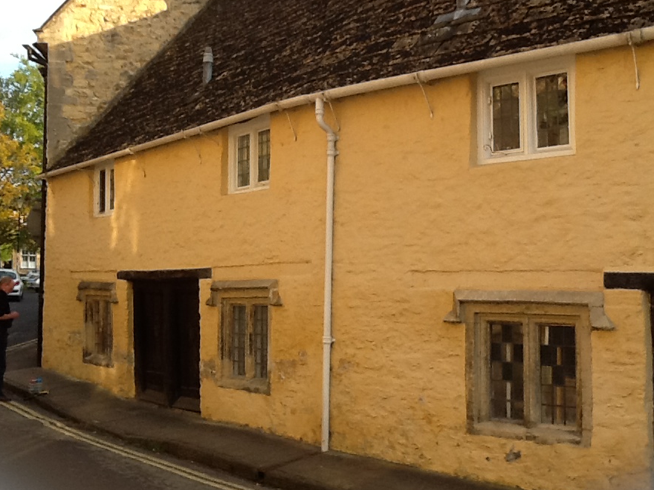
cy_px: 252
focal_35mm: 48
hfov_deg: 39.6
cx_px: 302
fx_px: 907
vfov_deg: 30.3
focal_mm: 2.03
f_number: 2.4
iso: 40
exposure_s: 1/245
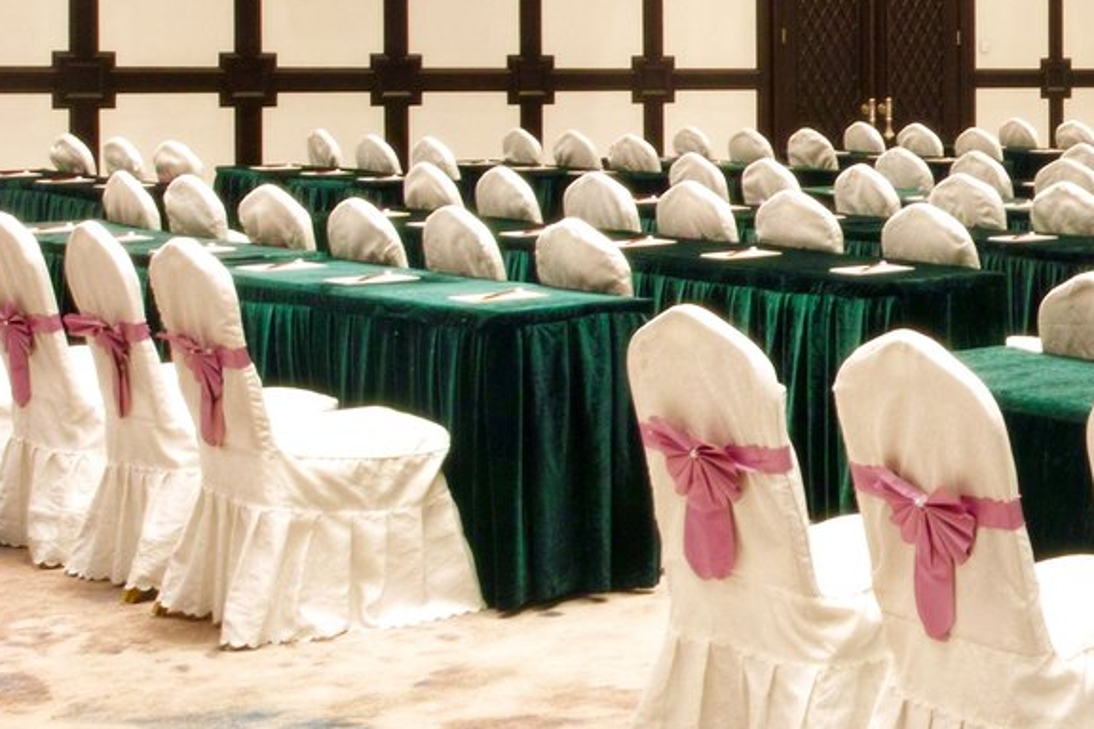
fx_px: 1945
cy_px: -65
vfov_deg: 20.3
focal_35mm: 64
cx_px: 1280
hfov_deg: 27.9
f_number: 16
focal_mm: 12
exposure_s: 3.2
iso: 100
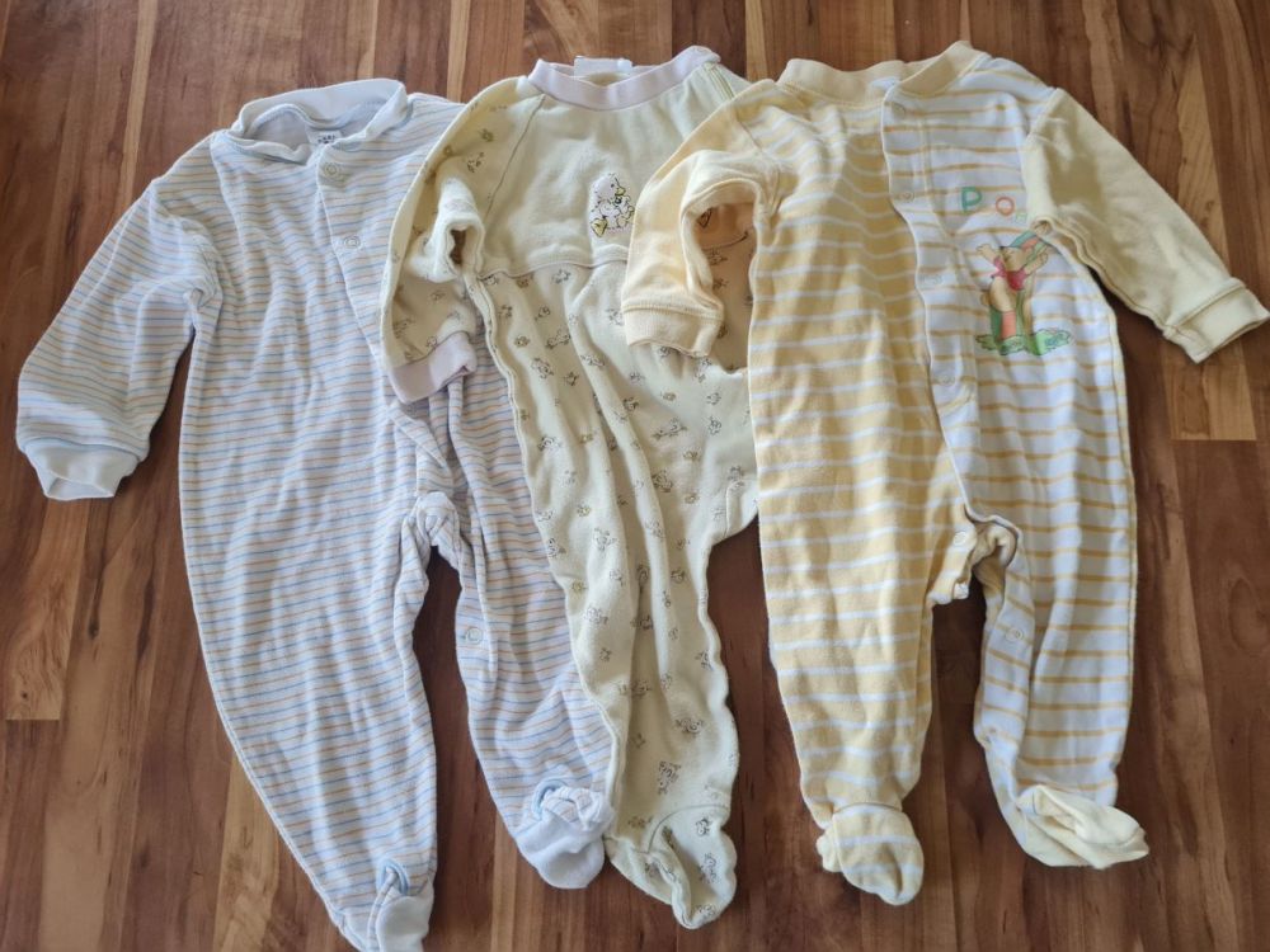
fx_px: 954
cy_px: 476
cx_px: 635
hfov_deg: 67.3
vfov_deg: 53.1
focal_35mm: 26
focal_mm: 5.4
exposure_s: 1/100
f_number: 1.8
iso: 250
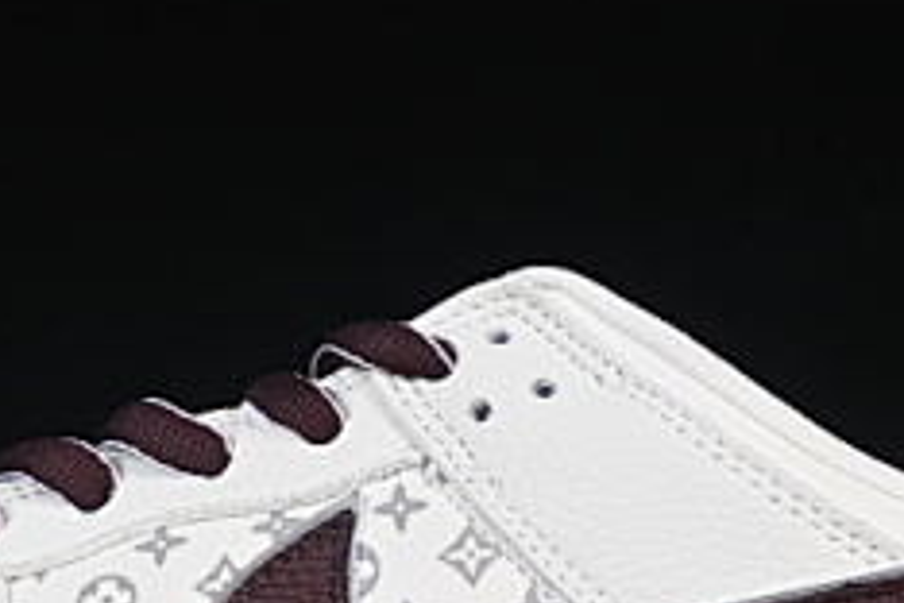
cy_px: 446
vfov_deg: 5.6
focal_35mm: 246
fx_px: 6177
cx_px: 352
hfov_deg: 8.4
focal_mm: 48
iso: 160
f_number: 8
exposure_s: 1/80
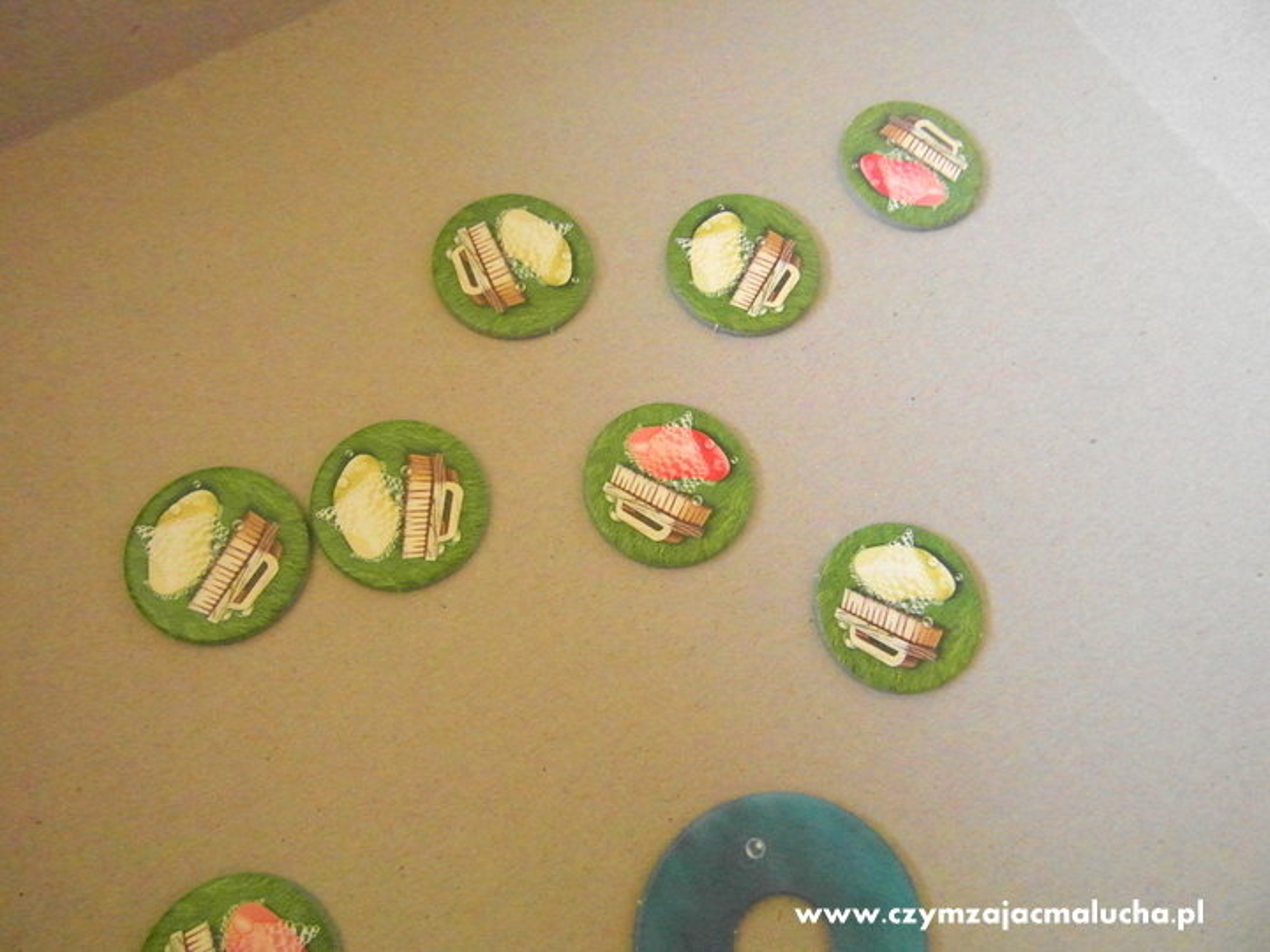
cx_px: 635
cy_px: 476
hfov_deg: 71.6
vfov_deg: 56.8
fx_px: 881
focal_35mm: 24
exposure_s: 1/30
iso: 800
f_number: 3.2
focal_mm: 4
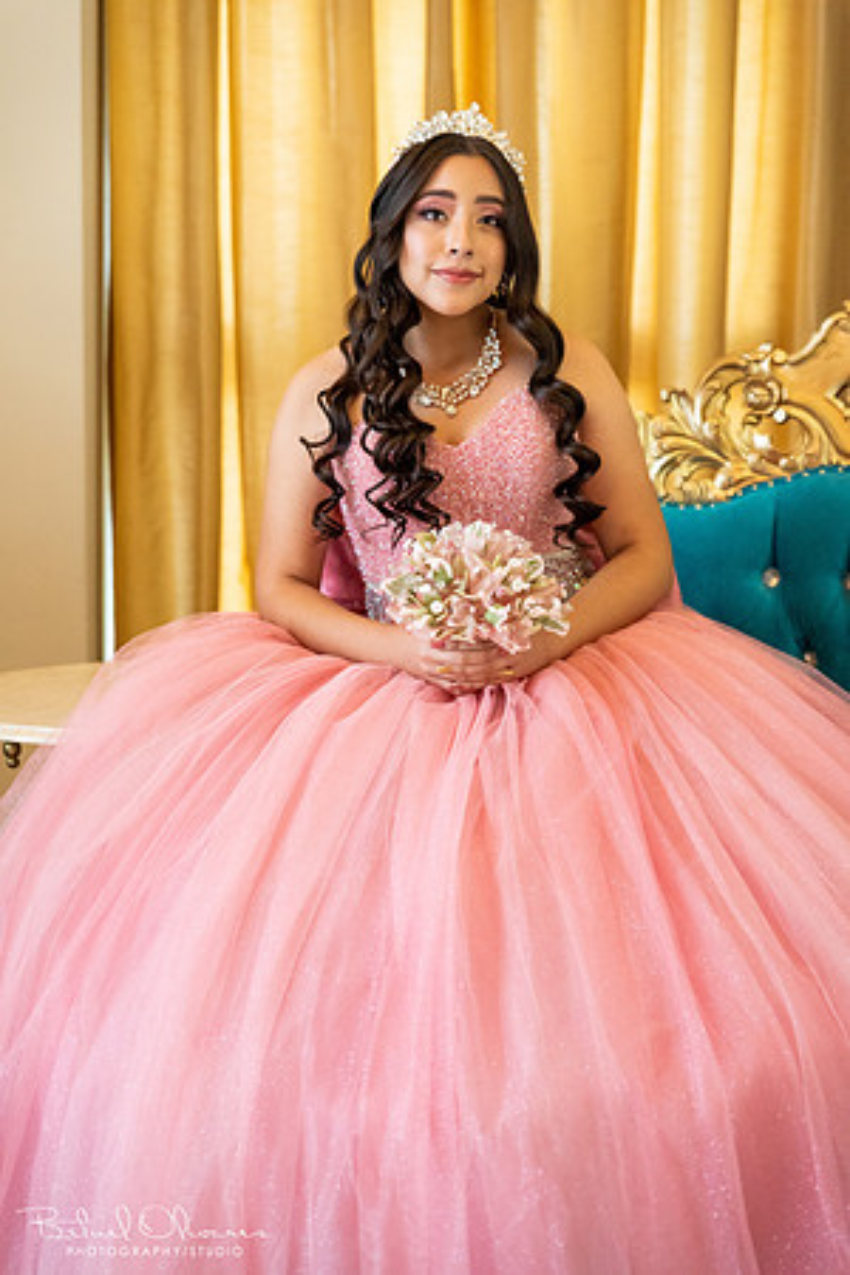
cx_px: 425
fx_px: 2479
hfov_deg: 19.5
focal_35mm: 70
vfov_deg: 28.8
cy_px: 638
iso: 4000
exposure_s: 1/250
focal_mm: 70
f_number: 3.2
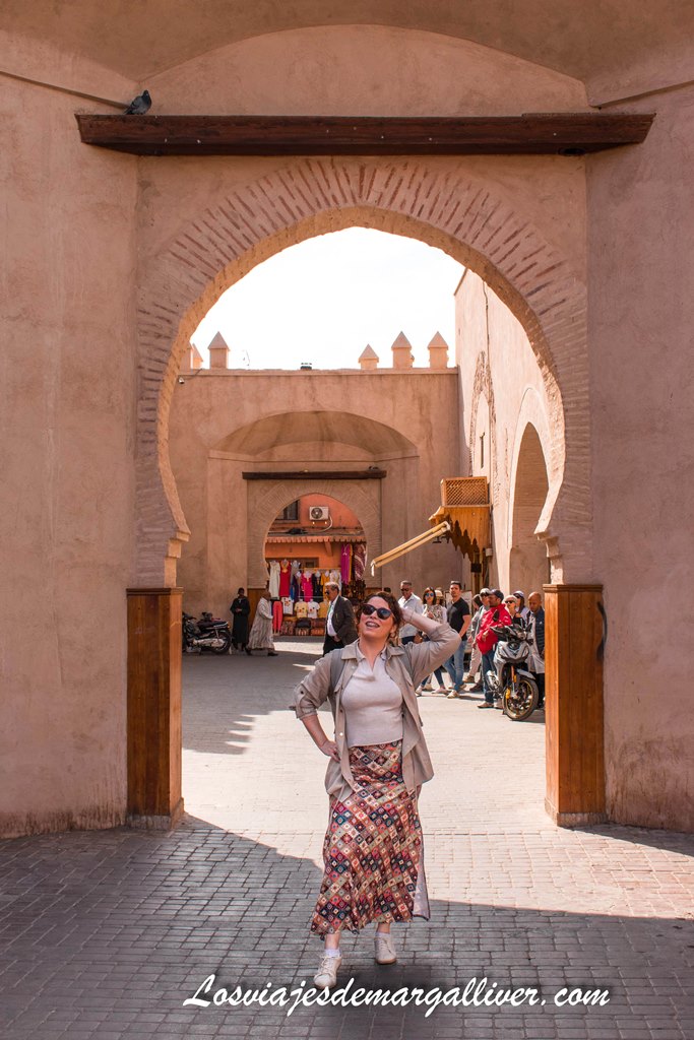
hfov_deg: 29.9
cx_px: 347
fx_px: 1301
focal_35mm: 45
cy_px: 520
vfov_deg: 43.6
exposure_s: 1/400
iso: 200
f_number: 10
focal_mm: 30
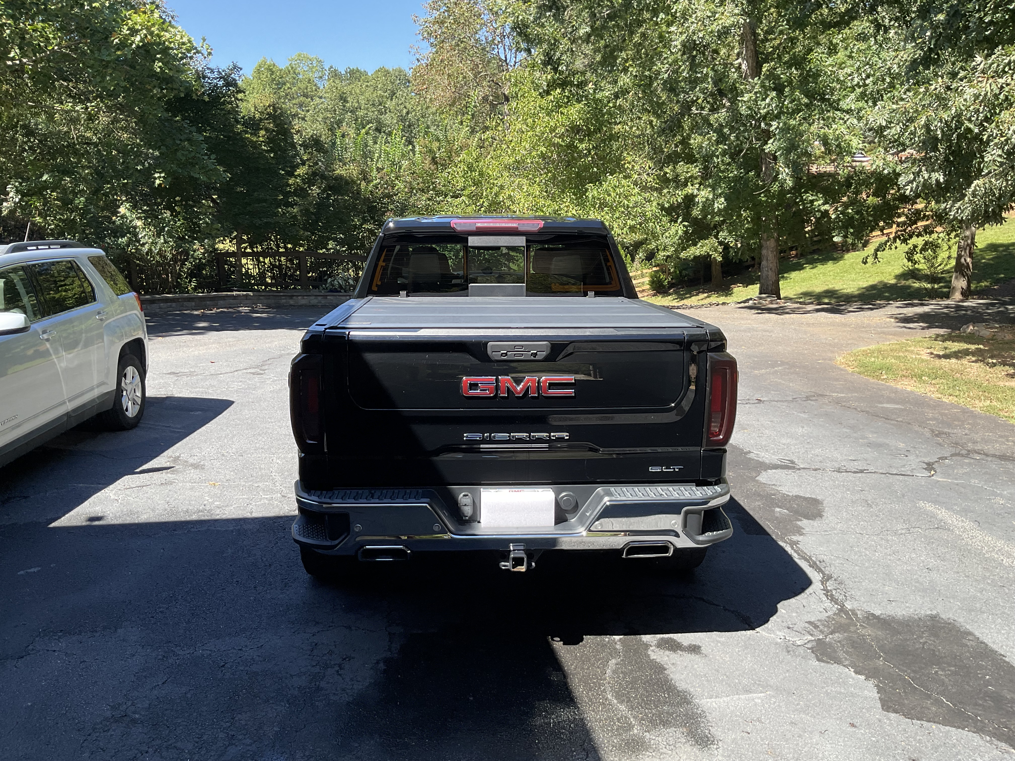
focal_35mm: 29
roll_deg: -1.1
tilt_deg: -12.4
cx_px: 508
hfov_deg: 61.7
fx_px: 850
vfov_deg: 48.2
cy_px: 380
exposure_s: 1/383
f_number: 1.8
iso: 16
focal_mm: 3
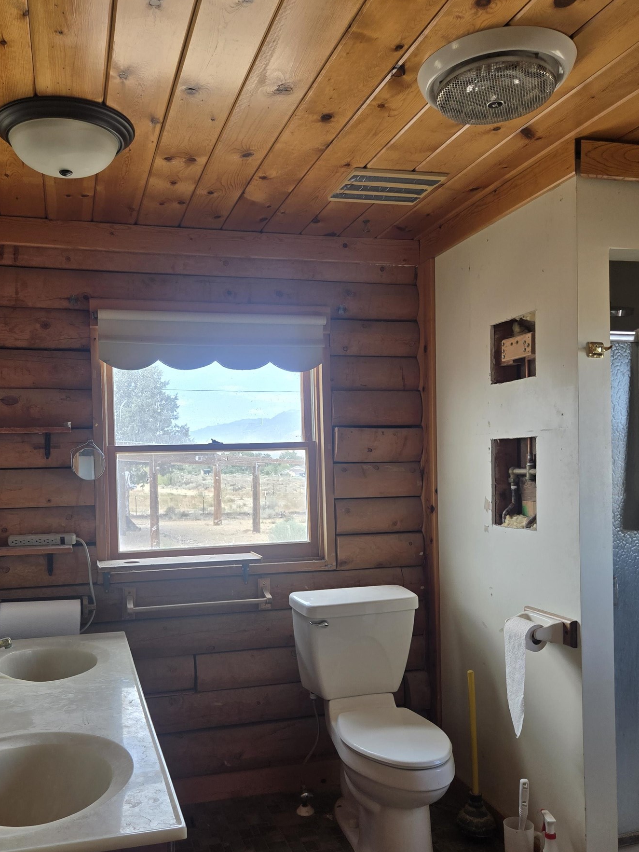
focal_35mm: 30
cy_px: 468
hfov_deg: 46.6
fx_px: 738
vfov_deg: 59.8
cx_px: 264
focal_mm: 5.4
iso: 64
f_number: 1.8
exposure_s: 1/180
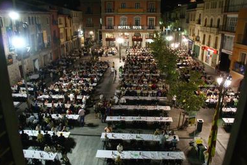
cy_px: 83
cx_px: 120
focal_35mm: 28
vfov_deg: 46.5
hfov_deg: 65.4
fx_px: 192
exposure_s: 1/30
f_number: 3.5
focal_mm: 18
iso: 800
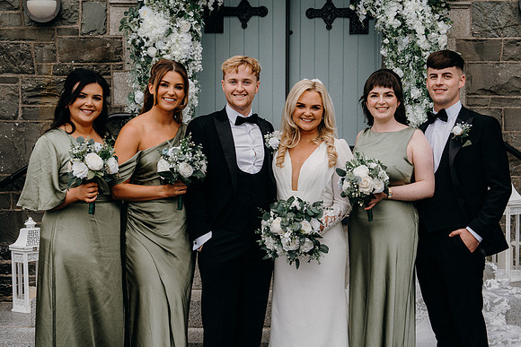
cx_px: 260
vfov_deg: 25.1
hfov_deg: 36.9
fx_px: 782
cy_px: 174
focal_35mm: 54
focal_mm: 54
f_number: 7.1
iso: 400
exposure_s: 1/200
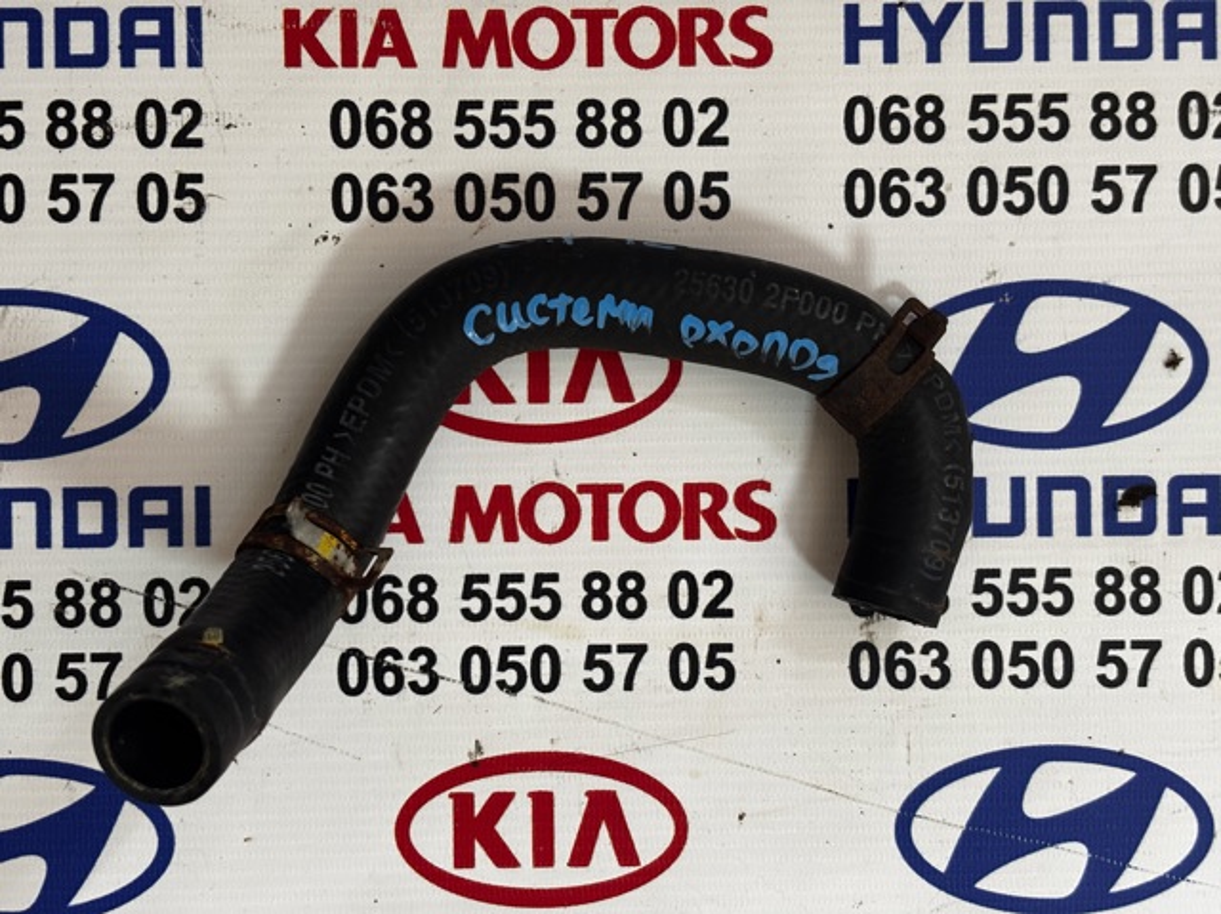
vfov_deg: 28.0
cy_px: 457
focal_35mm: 52
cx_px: 610
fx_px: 1833
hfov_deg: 36.8
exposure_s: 1/47
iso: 160
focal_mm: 5.96
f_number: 1.6
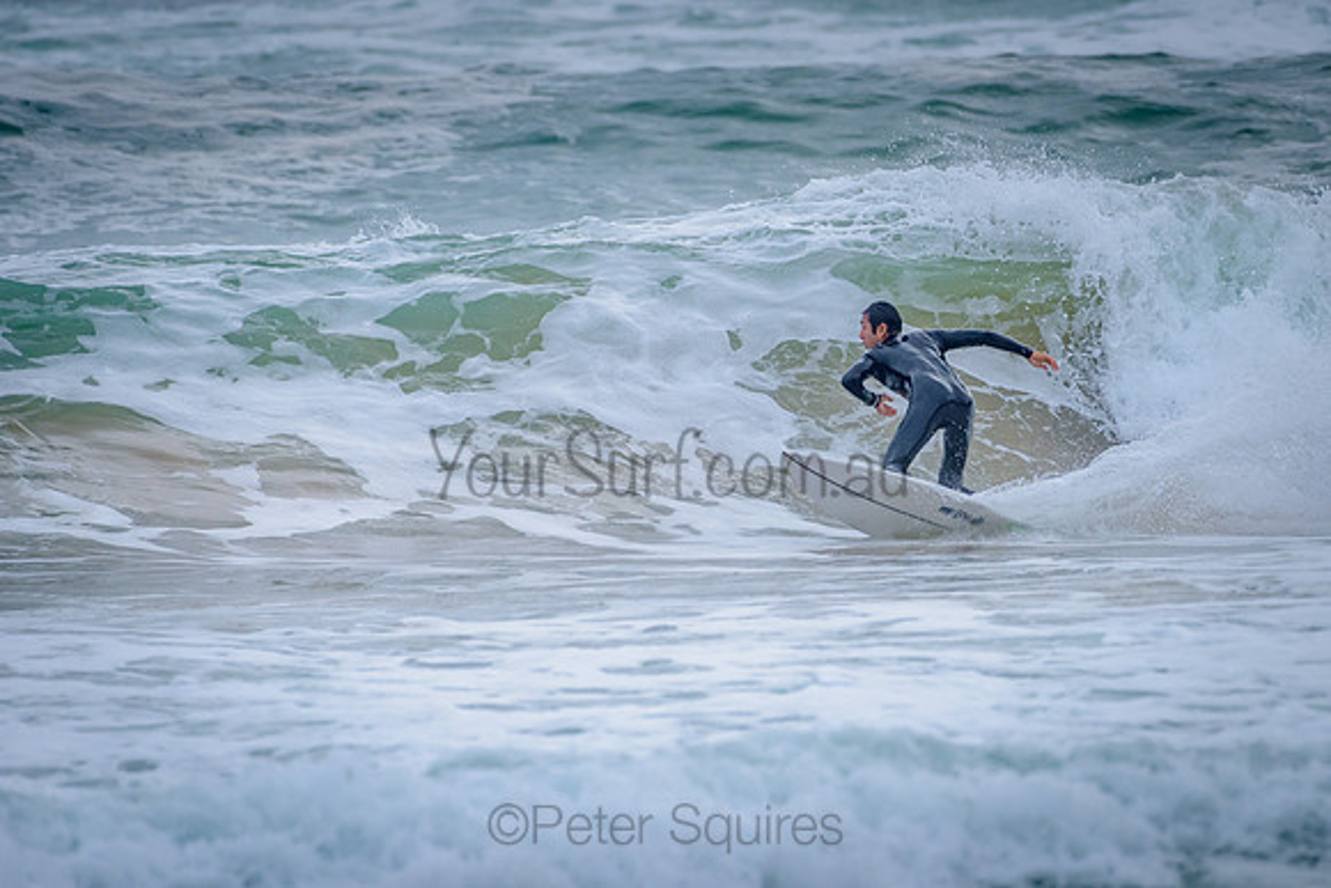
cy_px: 354
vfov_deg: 2.2
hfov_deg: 3.3
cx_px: 840
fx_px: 23344
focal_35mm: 631
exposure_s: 1/2000
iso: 800
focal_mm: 500
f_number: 6.3
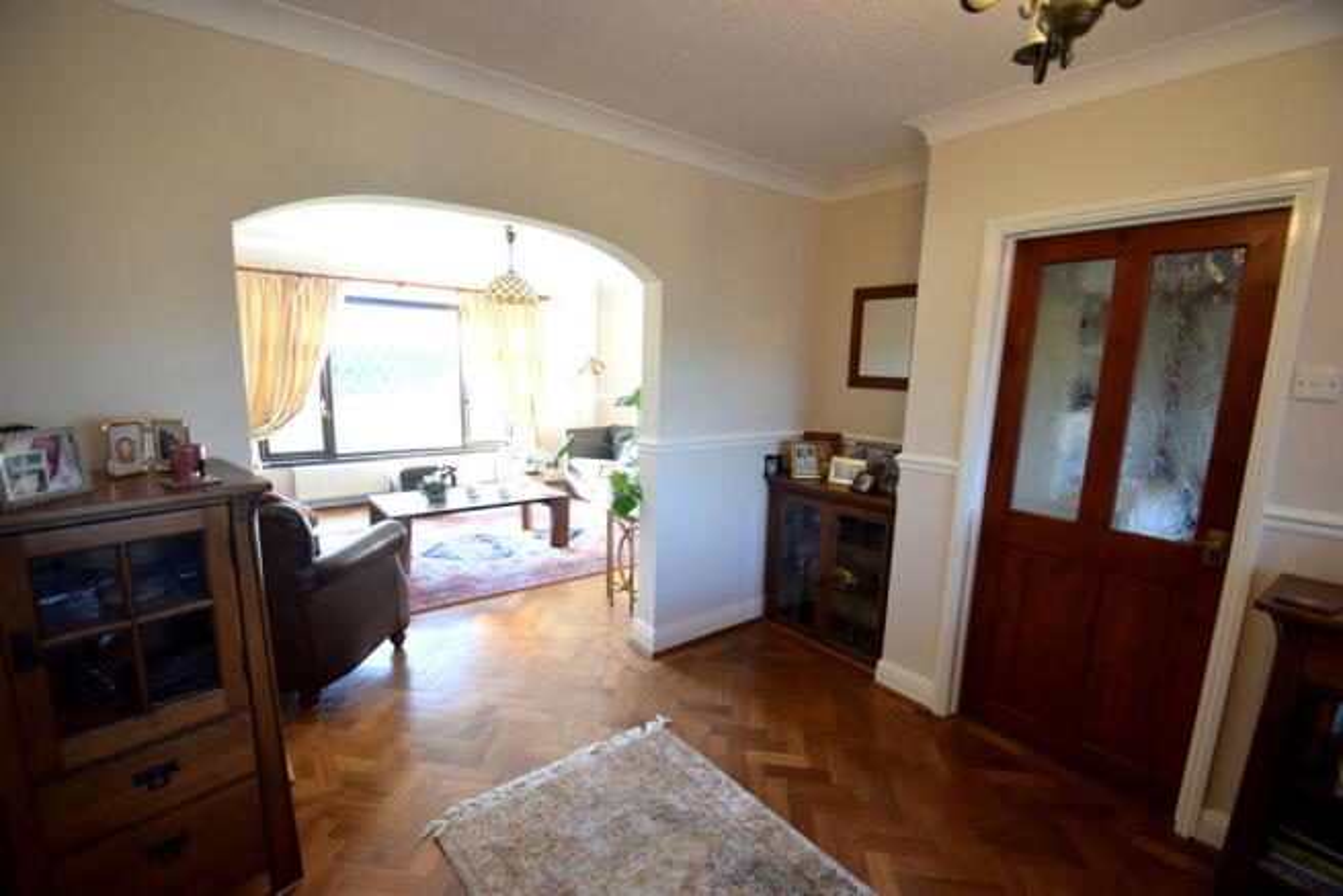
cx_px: 672
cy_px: 448
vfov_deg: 77.4
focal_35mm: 15
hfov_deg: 100.4
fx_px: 560
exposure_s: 1/60
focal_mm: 10
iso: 720
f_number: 4
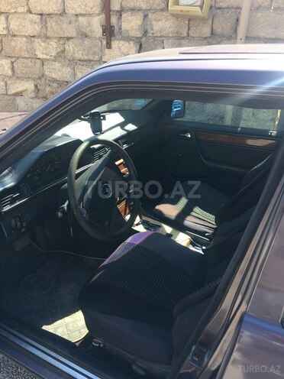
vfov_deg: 61.7
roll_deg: +0.1
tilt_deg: -26.0
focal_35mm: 29
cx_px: 142
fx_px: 317
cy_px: 190
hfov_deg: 48.2
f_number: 2.2
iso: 32
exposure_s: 1/427
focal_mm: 4.15
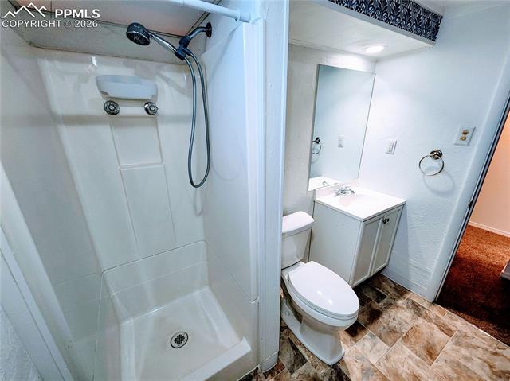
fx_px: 191
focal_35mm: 13
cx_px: 255
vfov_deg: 89.8
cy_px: 190
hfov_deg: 106.2
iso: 320
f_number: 2.2
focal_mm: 2.2
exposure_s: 1/40
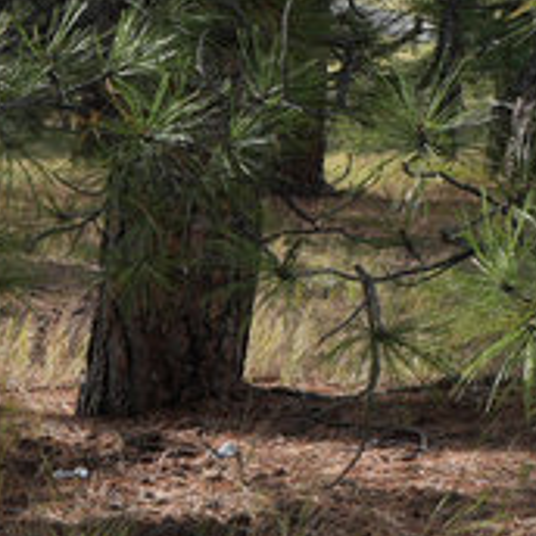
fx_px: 1756
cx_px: -760
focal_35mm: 100
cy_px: 122
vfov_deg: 17.2
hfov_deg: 13.0
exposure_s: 1/125
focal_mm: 15
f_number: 5.6
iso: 100
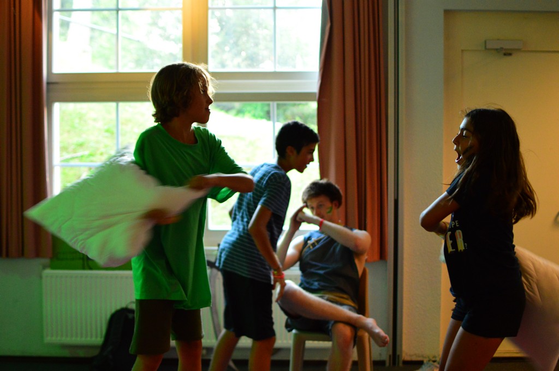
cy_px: 186
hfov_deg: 37.9
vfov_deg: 25.7
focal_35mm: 52
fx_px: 815
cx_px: 280
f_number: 1.8
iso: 1600
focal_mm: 35
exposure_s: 1/80
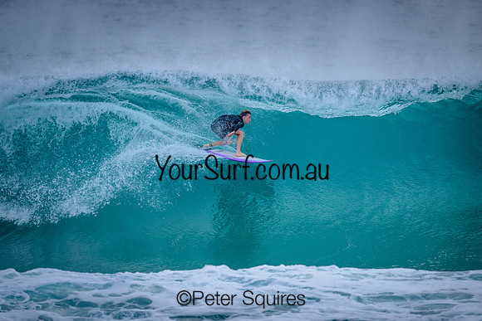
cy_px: 160
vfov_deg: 1.7
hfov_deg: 2.6
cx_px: 241
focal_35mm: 800
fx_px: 10713
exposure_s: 1/2000
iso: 1250
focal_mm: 800
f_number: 6.3
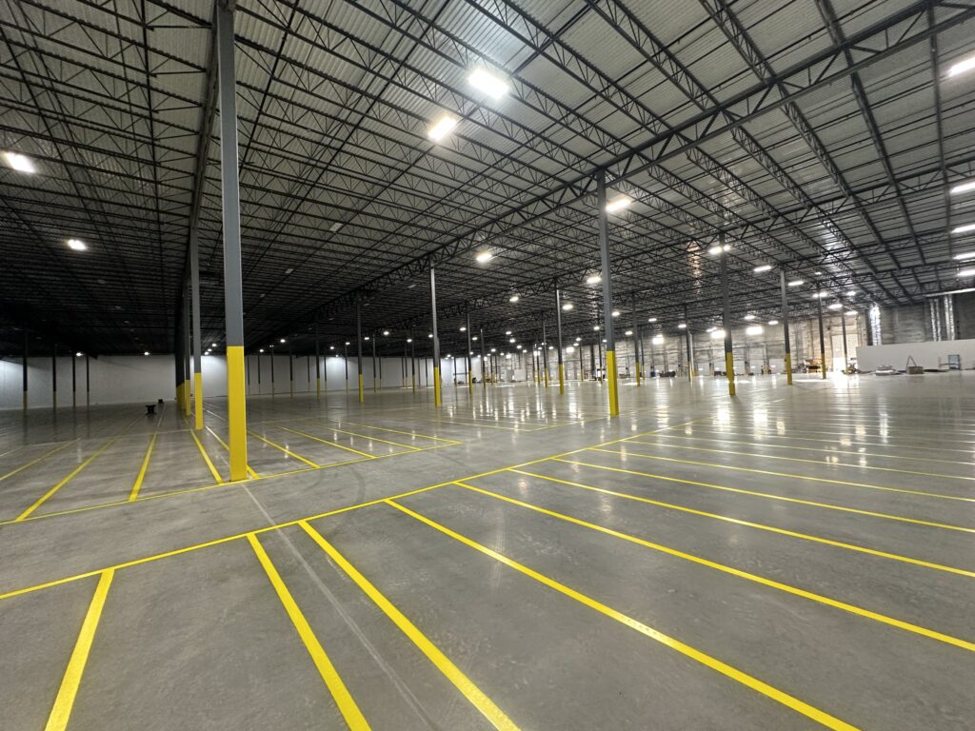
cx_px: 488
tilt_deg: +2.3
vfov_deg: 85.7
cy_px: 366
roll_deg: +2.4
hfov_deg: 102.1
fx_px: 394
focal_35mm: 14
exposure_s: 1/60
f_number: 2.2
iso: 200
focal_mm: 2.22
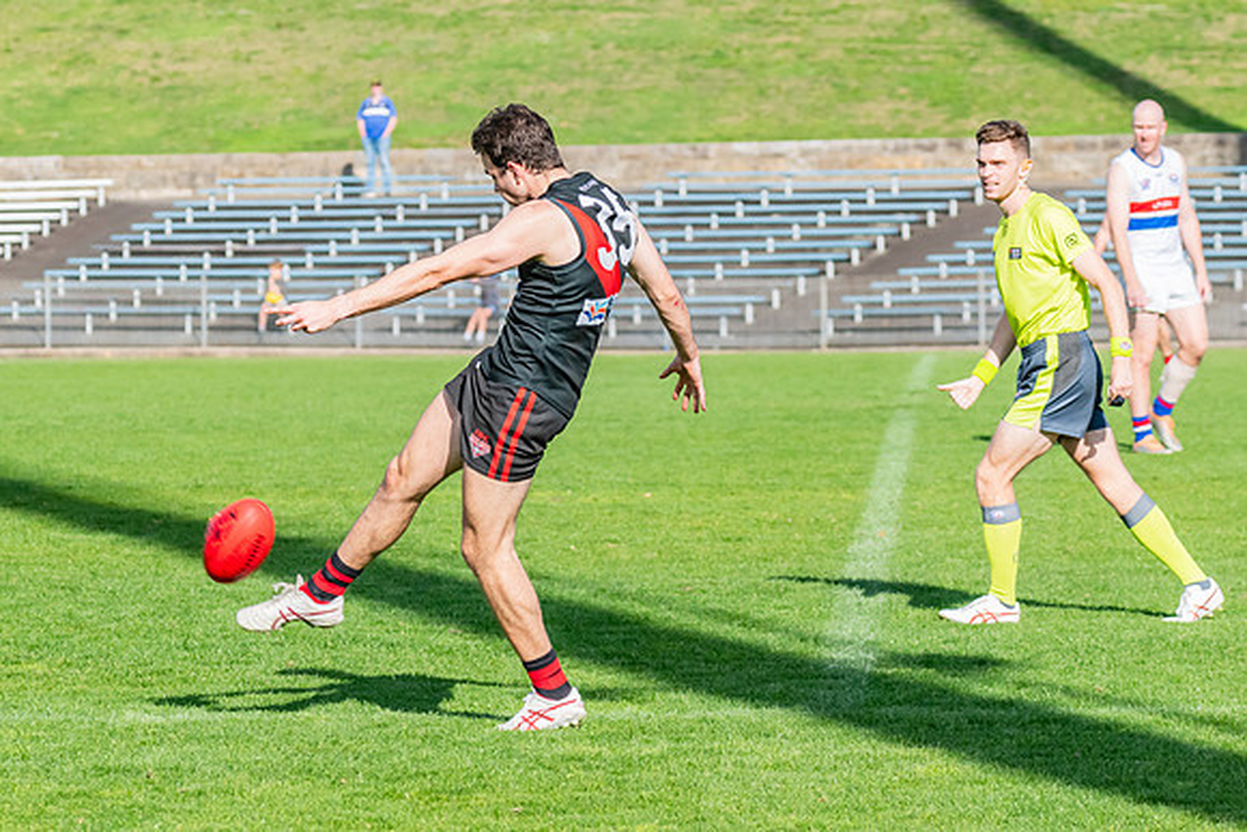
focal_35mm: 234
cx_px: 455
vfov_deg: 5.9
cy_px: 366
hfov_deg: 8.8
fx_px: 8090
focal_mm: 170
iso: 800
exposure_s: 1/1600
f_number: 8
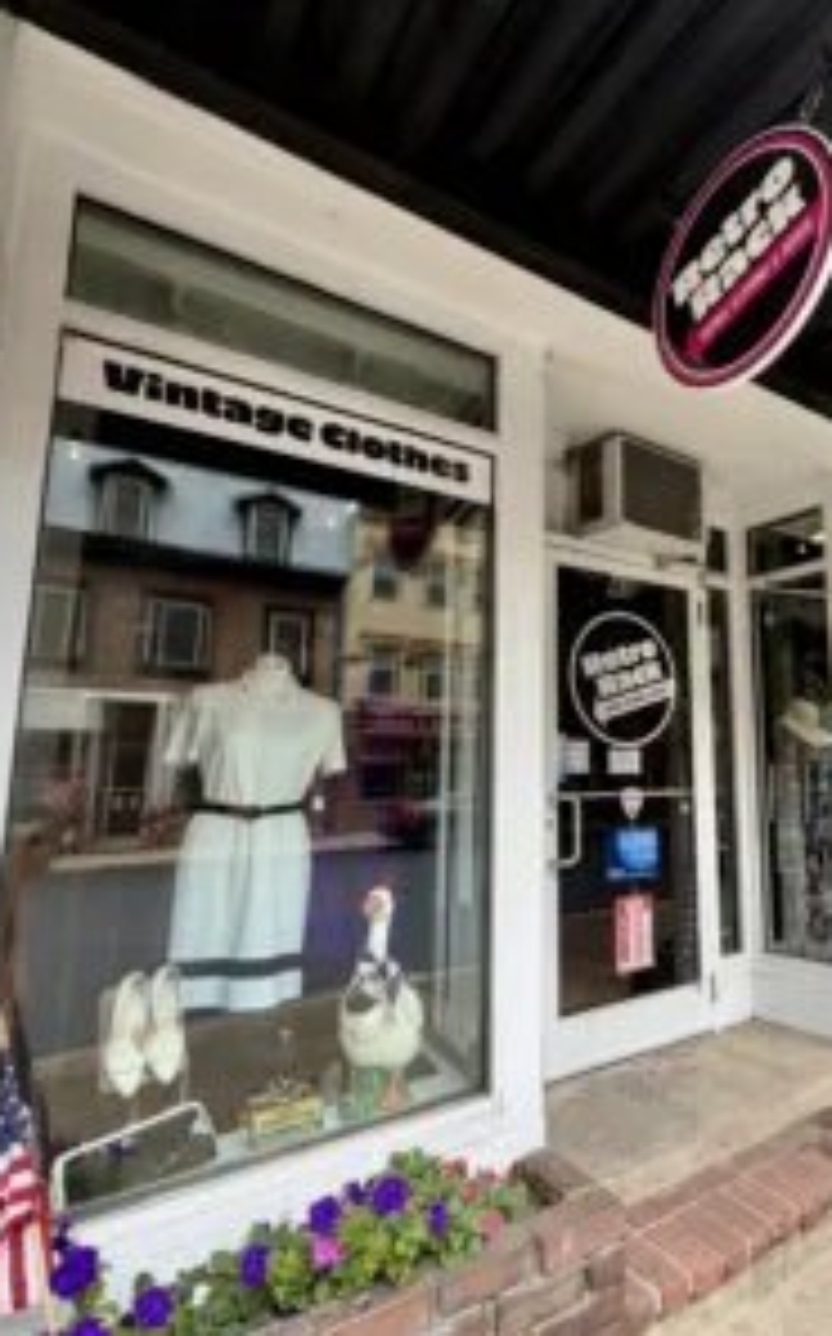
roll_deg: +1.0
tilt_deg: +8.7
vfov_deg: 85.1
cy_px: 666
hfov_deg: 56.6
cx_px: 625
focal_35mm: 20
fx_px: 727
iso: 40
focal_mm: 2.22
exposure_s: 1/141
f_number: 2.2
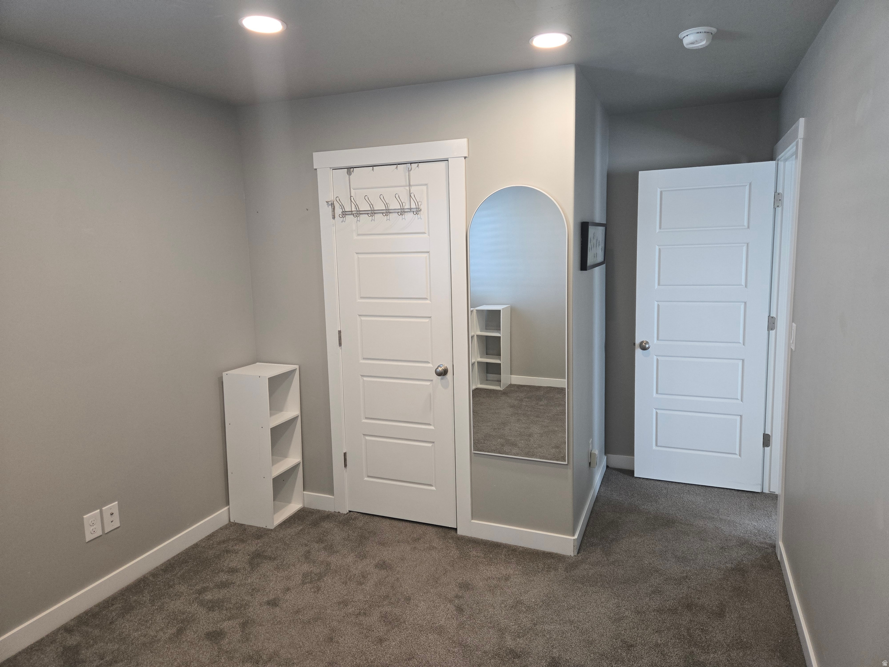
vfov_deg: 58.9
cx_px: 444
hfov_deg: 73.9
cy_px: 334
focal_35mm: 23
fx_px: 591
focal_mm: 5.4
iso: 200
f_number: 1.8
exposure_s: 1/120
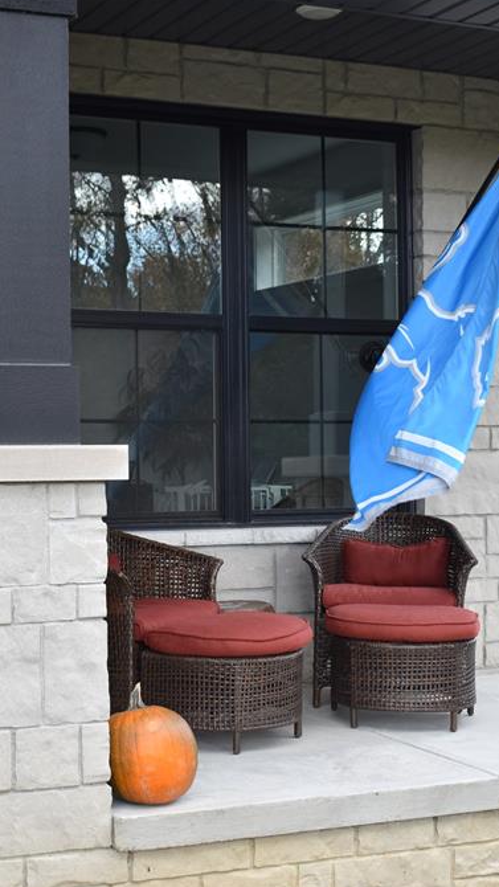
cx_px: 116
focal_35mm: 65
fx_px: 1524
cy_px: 442
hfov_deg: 18.5
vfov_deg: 32.4
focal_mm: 27
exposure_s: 1/250
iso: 320
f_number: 5.6
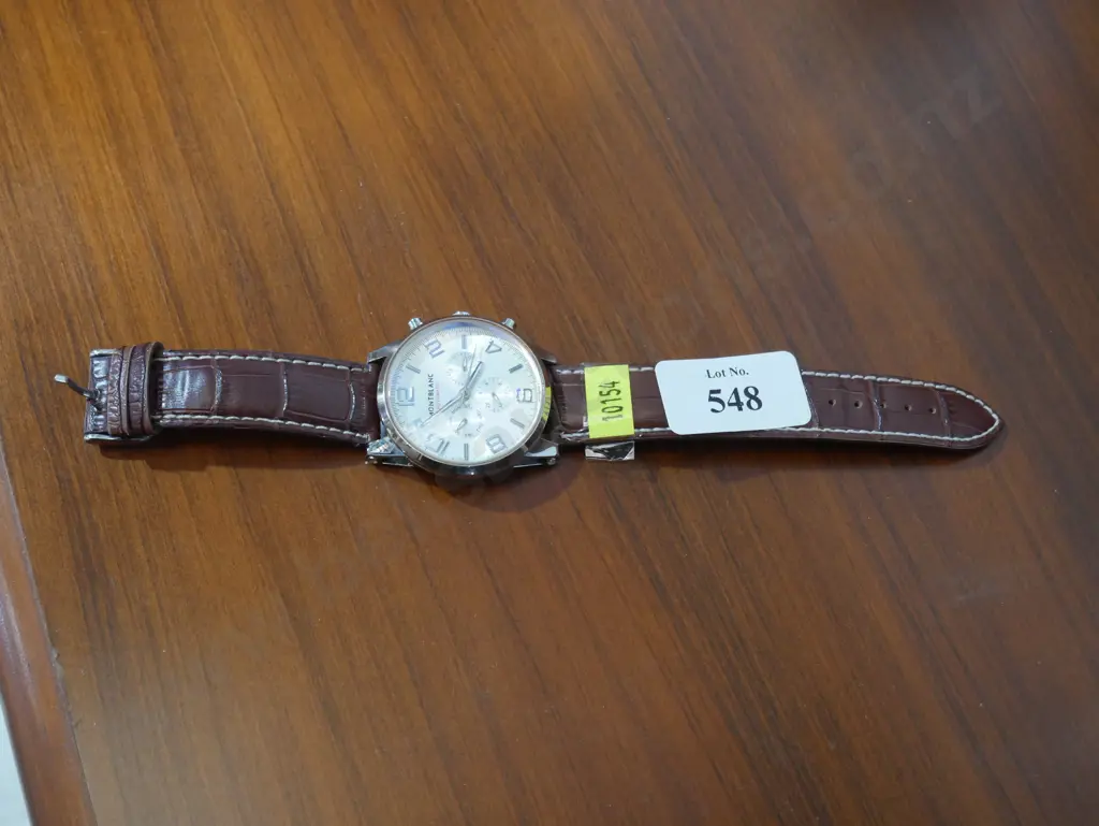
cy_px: 413
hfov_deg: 39.6
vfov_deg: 30.3
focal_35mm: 48
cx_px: 550
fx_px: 1525
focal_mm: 24
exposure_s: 1/60
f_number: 5.2
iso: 1250
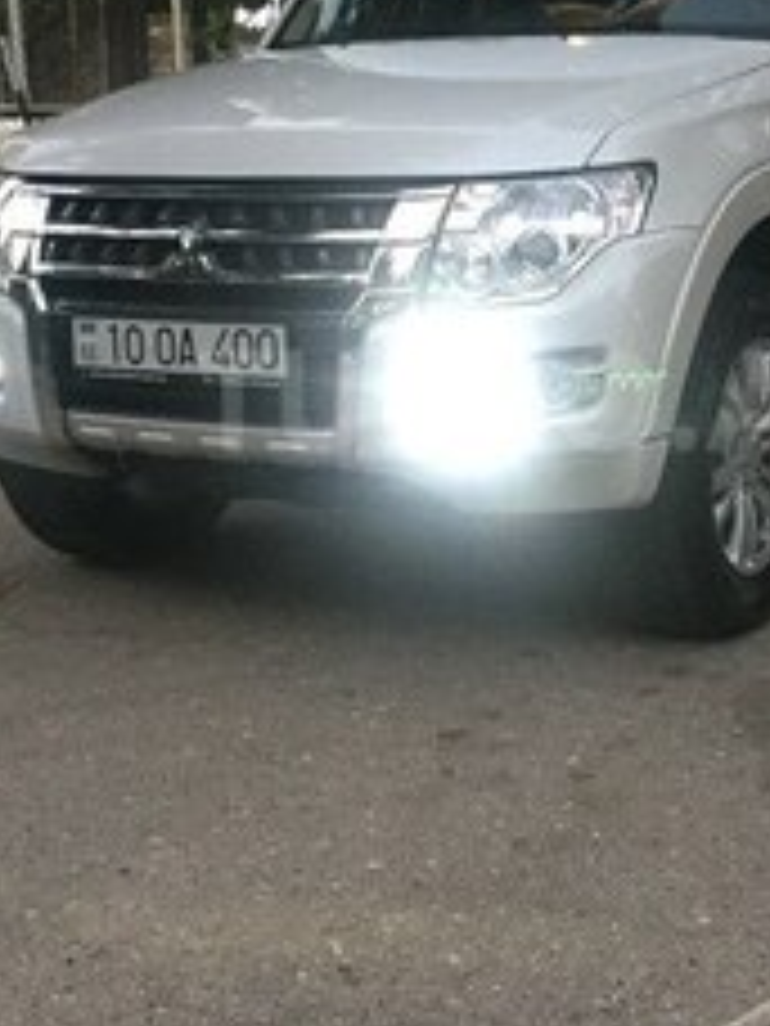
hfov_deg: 23.1
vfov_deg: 30.6
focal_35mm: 63
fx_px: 1869
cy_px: 400
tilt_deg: -9.9
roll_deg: +1.6
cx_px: 540
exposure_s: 1/25
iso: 250
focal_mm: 4.15
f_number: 2.2
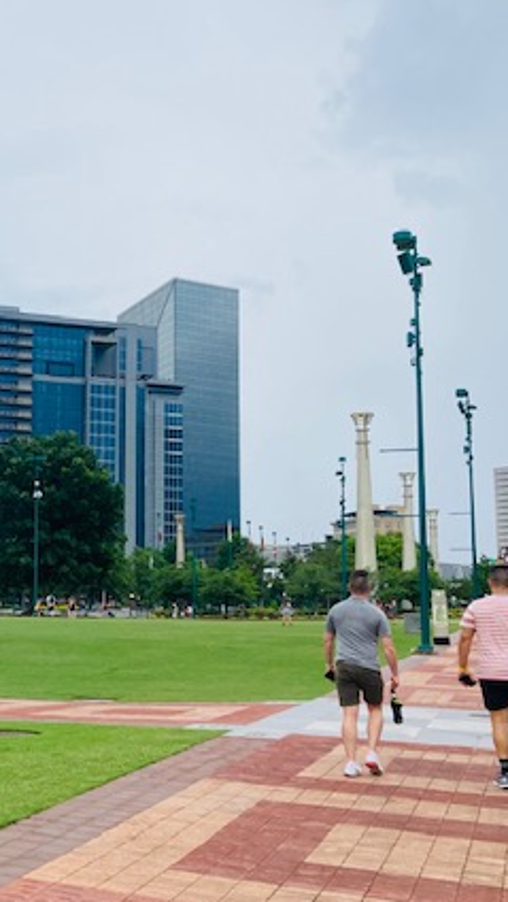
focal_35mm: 46
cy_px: 489
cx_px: -70
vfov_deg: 44.5
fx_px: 1100
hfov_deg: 24.1
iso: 20
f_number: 1.8
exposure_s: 1/1200
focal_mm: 3.99
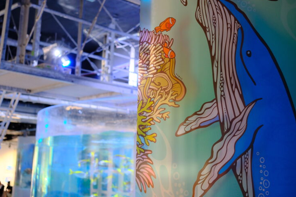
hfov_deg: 40.2
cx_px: 171
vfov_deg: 27.4
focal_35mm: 49
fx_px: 403
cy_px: 69
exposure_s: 1/8.5
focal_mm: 23
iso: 800
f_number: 3.2
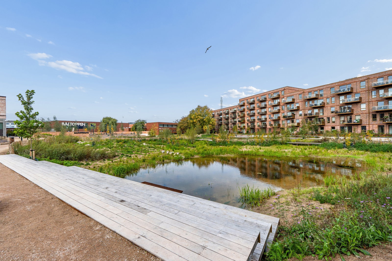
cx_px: 196
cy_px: 130
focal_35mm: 16
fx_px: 172
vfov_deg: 74.6
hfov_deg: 97.6
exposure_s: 1/640
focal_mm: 10.5
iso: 200
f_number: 8
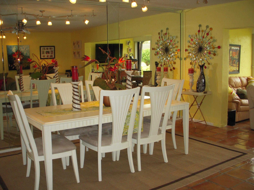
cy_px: 95
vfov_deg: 37.7
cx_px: 127
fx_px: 279
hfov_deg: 49.0
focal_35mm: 38
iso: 250
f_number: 3.3
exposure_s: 1/80
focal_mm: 6.3
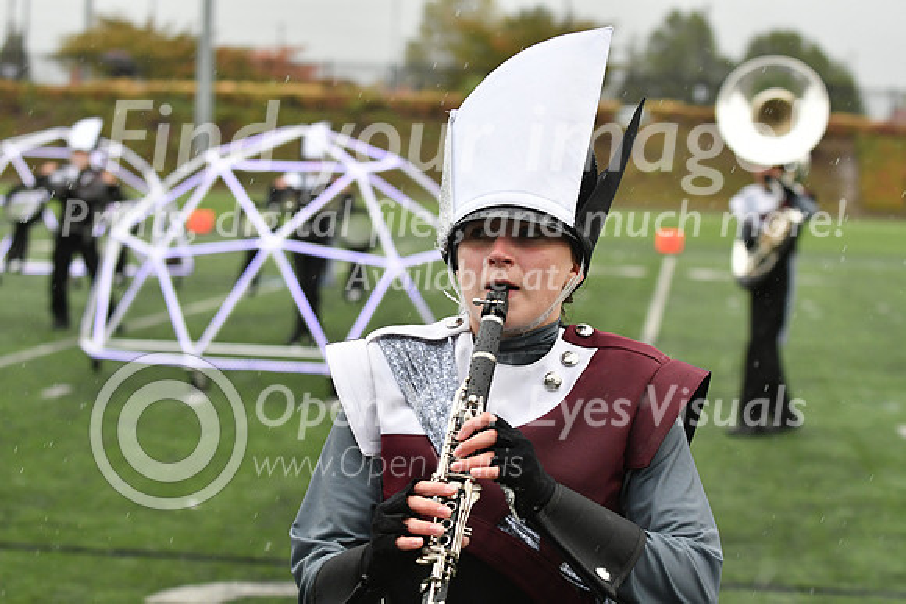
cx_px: 453
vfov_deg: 13.0
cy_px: 302
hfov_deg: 19.5
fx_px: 2643
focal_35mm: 105
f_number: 4
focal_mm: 70
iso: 1000
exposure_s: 1/800
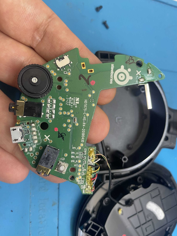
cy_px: 118
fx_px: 177
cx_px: 88
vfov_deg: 67.3
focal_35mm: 26
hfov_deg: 53.1
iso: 125
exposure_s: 1/50
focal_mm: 4.2
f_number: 1.6
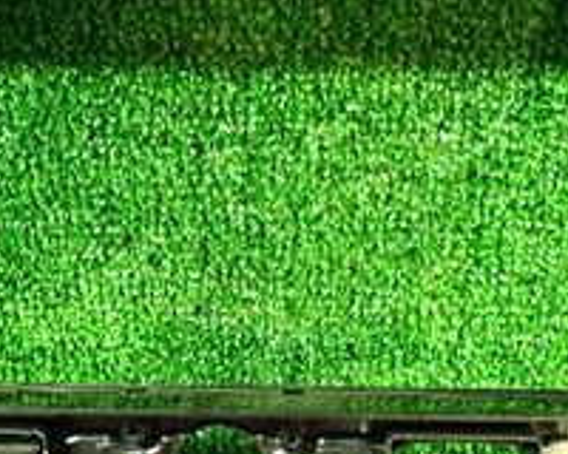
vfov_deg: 16.9
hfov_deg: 21.7
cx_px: 199
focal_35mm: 88
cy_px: 499
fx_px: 1479
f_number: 2.3
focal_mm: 5.4
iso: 800
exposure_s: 1/15
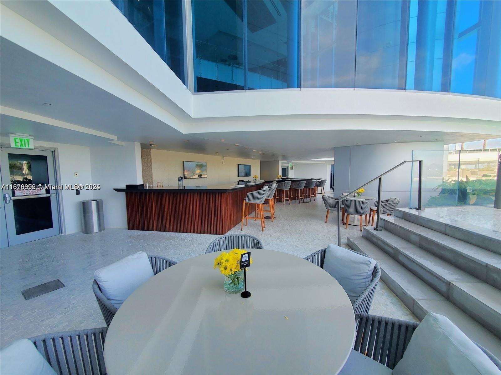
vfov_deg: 89.9
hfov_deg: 106.2
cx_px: 250
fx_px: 188
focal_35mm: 13
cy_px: 188
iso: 50
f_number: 2.2
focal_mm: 1.8
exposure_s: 1/195
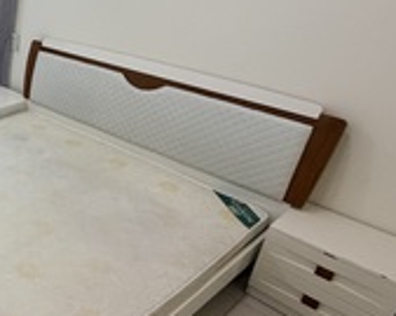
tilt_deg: -22.8
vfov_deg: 39.7
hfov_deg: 36.8
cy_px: 109
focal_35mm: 37
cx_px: -86
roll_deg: +1.6
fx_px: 433
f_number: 2.2
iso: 250
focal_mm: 2.22
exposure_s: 1/100
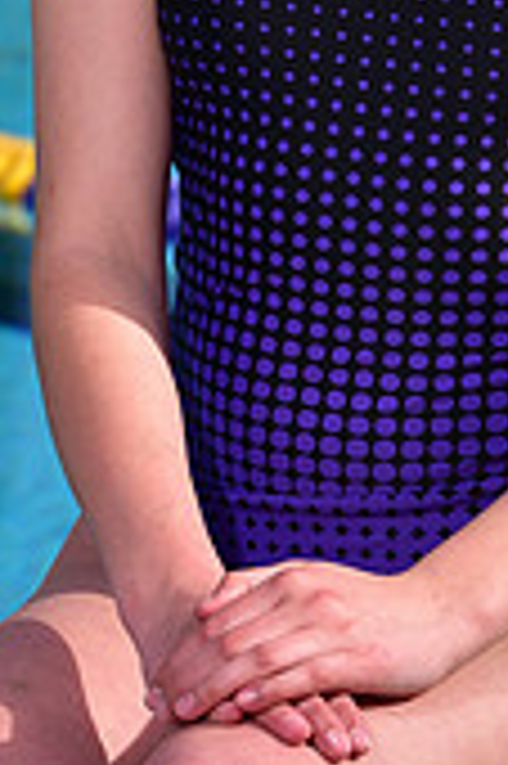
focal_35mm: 598
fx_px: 12683
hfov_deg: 2.3
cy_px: -202
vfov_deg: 3.4
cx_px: 393
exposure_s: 1/250
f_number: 9
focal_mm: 175
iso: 80
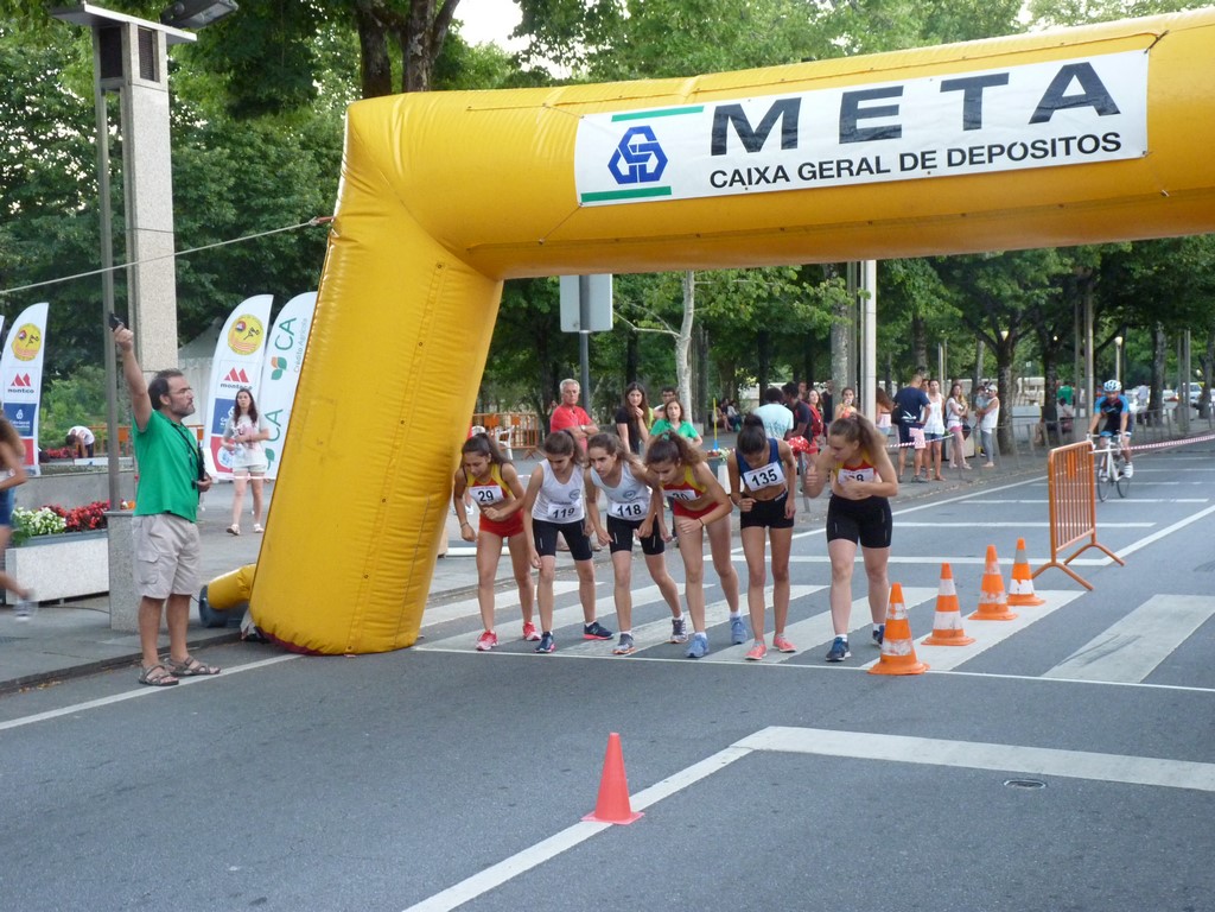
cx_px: 608
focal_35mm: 52
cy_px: 456
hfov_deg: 36.8
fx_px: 1825
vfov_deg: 28.0
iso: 400
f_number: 3.2
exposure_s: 1/25
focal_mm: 9.2
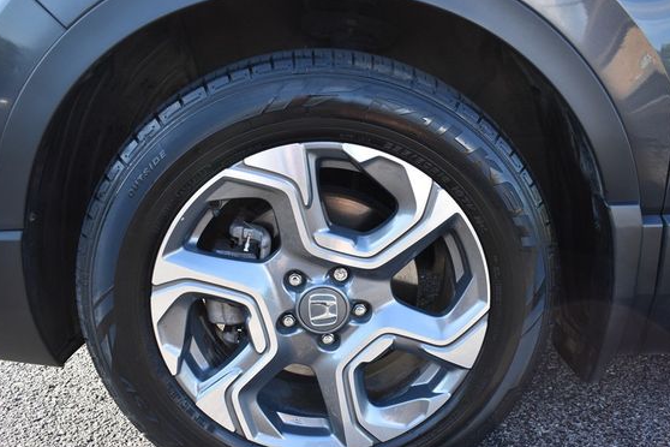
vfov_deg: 42.2
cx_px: 349
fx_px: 577
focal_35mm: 31
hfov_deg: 60.3
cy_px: 254
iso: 400
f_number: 4.5
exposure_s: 1/250
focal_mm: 18
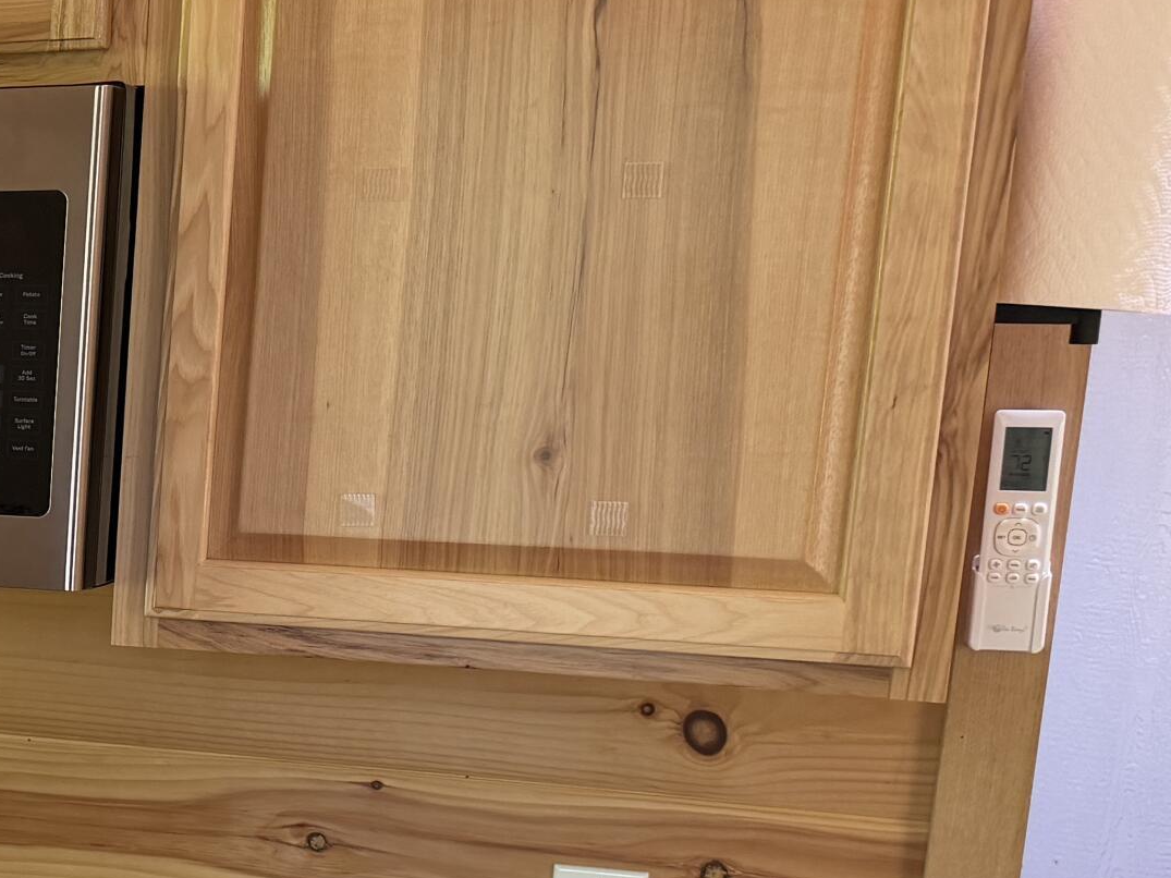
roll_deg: +0.5
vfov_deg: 21.5
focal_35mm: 67
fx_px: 2266
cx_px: -402
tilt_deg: -9.9
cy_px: 759
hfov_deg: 24.7
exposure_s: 1/121
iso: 160
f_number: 1.78
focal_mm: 6.76
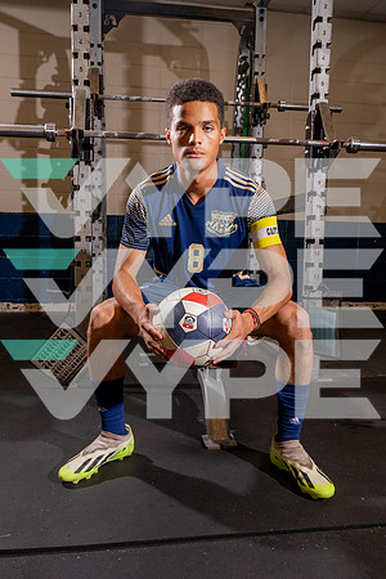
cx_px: 193
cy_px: 290
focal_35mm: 30
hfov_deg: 43.6
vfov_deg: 61.9
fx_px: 482
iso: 1250
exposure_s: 1/250
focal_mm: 30
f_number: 8
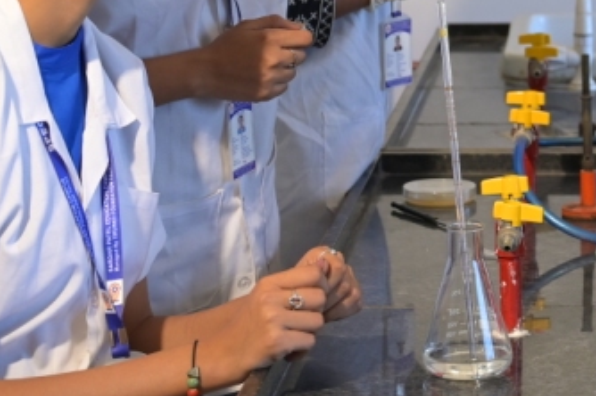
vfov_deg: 9.9
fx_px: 2282
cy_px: 49
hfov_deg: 14.4
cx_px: 719
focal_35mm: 138
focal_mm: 45
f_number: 5
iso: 640
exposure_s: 1/125
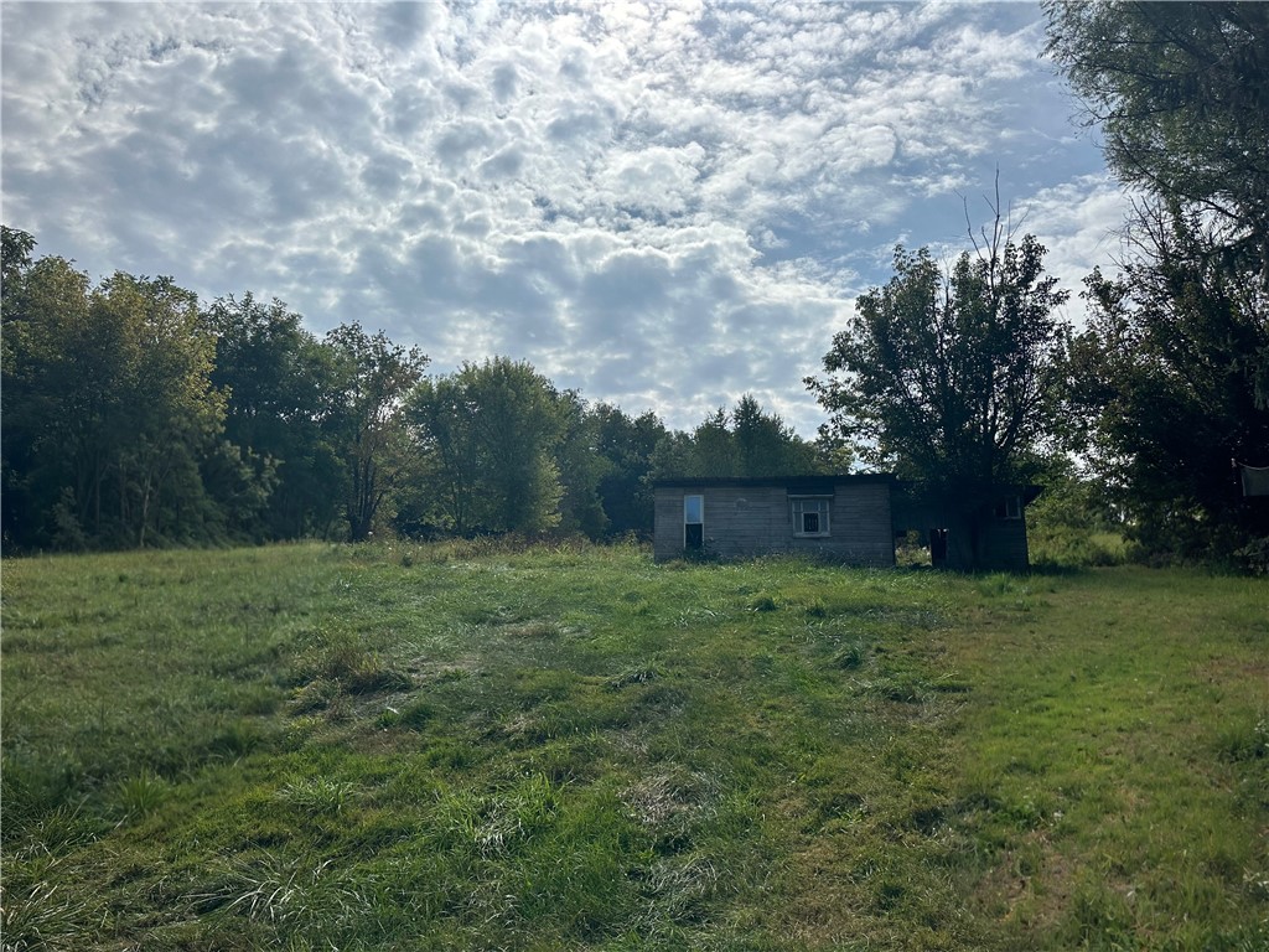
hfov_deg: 71.6
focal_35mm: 24
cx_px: 634
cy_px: 476
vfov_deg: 56.8
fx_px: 880
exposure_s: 1/15625
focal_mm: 6.86
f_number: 1.78
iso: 80
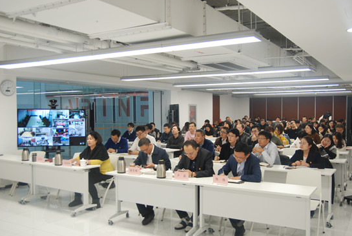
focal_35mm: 33
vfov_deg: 40.1
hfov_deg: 57.2
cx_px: 179
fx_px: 323
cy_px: 121
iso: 400
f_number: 4.5
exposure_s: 1/80
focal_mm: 20
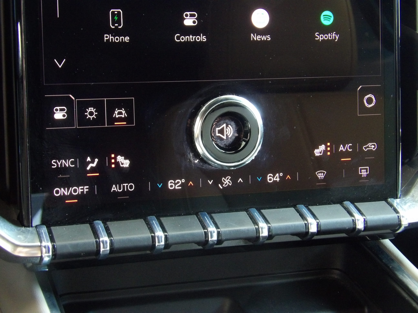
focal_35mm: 72
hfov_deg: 27.0
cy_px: 156
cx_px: 209
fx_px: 869
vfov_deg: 20.4
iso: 800
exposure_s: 1/20
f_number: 4.1
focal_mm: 13
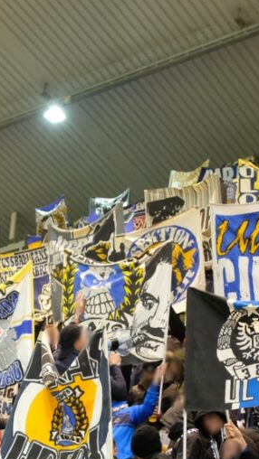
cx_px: 79
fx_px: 1086
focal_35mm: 89
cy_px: 318
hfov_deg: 13.6
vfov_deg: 23.8
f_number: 3.5
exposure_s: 1/60
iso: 4000
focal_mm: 18
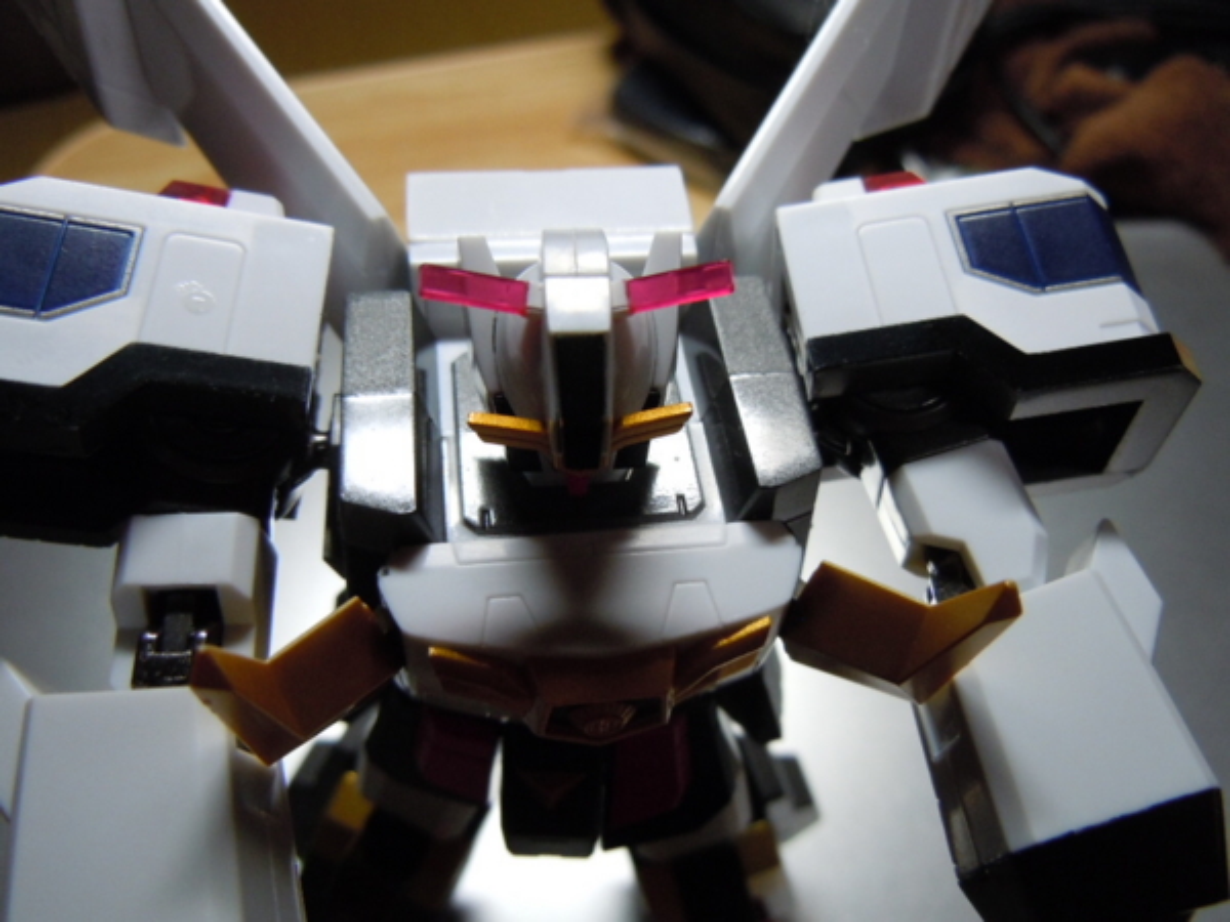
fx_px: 1066
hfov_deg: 60.0
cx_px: 615
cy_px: 461
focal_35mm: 30
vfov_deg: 46.8
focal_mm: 5.4
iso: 250
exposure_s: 1/60
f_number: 3.5
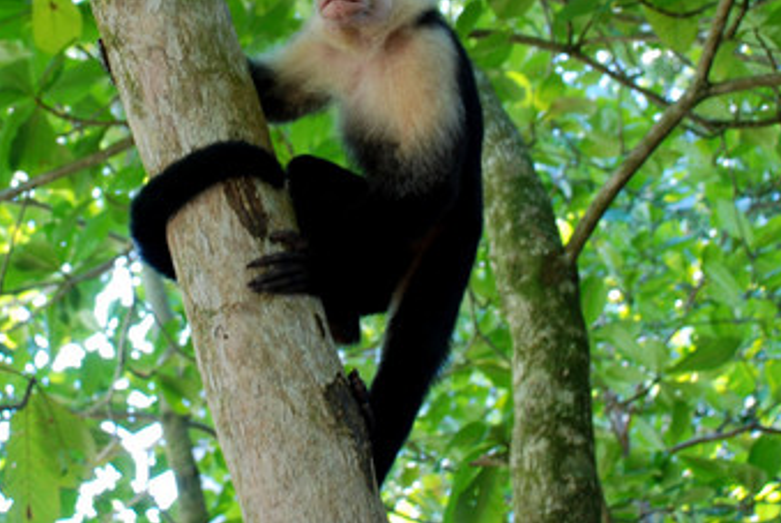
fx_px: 1339
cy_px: 179
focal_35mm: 62
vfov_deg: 22.0
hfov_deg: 32.3
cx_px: 276
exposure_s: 1/50
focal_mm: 31
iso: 200
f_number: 4.2
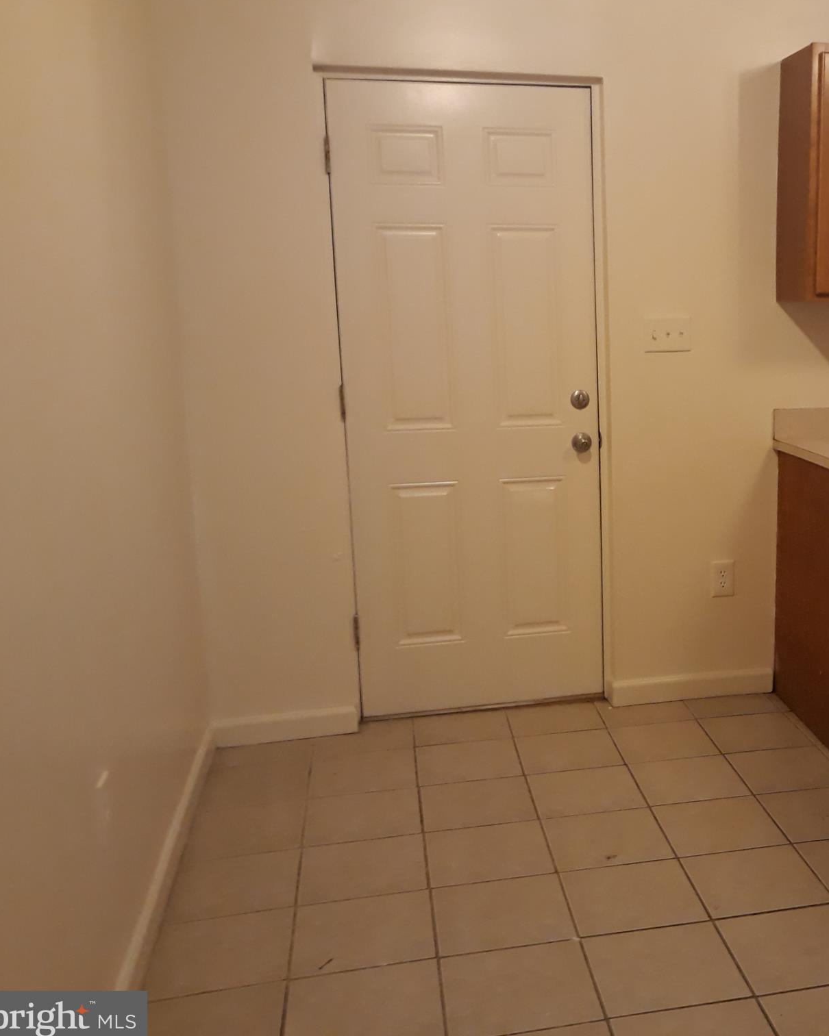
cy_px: 521
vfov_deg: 49.1
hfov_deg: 38.4
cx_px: 678
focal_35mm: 37
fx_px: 1135
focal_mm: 3.7
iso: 250
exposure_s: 1/24
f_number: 1.7
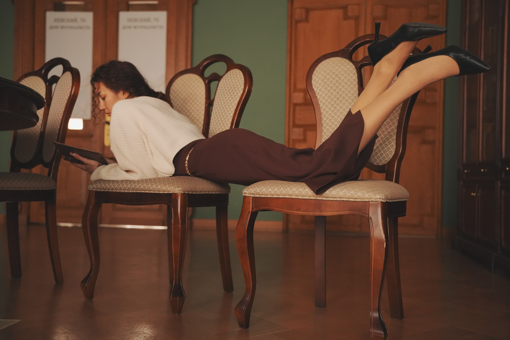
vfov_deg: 34.3
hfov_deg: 49.7
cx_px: 255
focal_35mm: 39
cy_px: 170
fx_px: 551
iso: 5000
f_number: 2.8
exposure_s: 1/160
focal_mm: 38.9
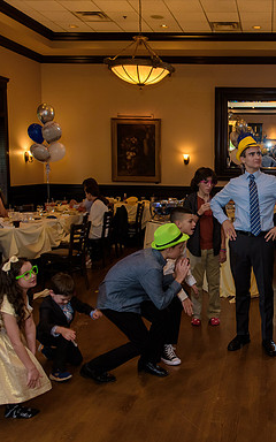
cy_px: 222
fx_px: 481
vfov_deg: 49.3
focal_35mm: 40
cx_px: 248
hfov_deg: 30.6
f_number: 3.2
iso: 1600
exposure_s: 1/125
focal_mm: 26
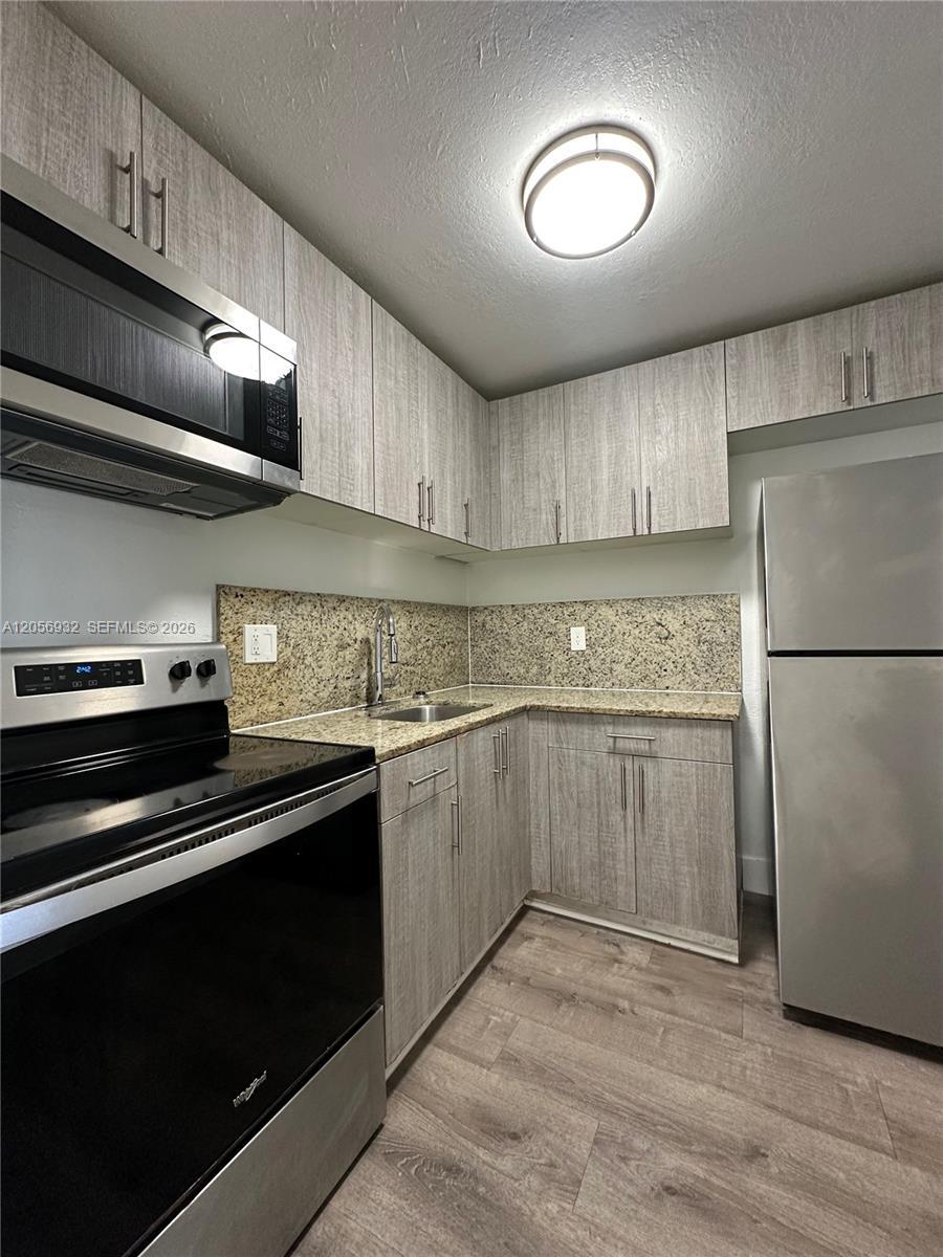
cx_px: 472
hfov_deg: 85.7
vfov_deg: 102.1
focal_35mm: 14
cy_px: 628
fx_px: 509
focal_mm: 2.22
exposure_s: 1/60
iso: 250
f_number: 2.2
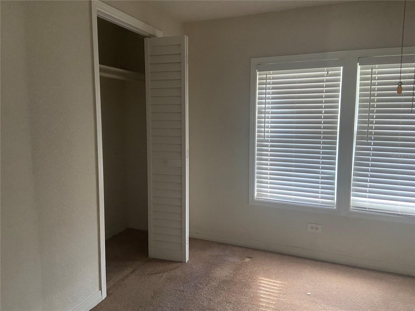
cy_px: 156
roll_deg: -0.8
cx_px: 208
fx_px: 312
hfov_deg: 67.3
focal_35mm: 26
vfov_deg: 53.1
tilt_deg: -7.5
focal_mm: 4.25
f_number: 1.8
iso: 400
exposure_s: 1/60
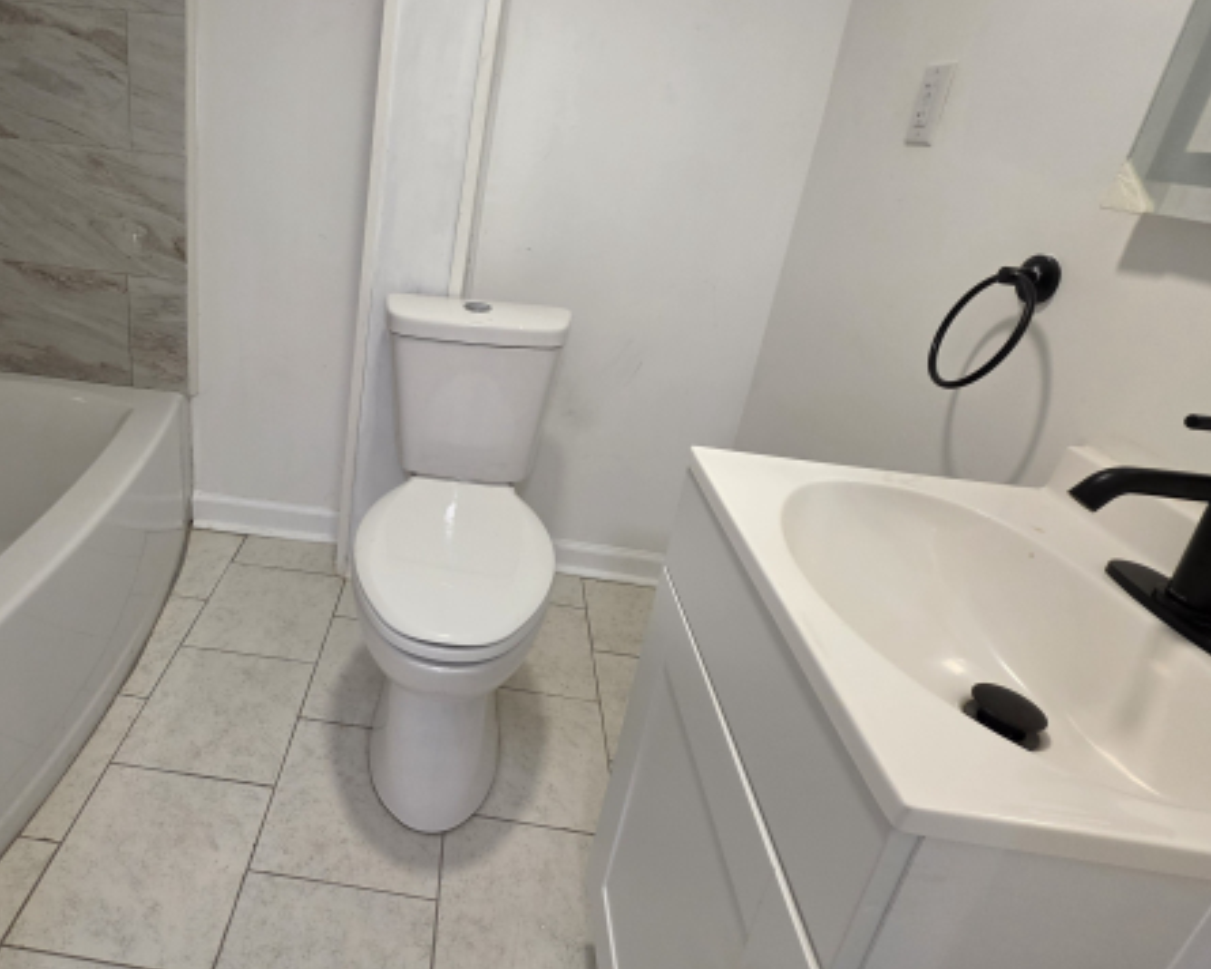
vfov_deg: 69.6
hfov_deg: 81.1
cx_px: 426
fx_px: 681
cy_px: 357
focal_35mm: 19
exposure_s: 1/120
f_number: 1.9
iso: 160
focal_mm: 2.2
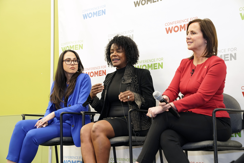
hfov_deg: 28.8
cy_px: 82
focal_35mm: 70
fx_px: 474
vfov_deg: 19.5
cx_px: 122
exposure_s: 1/80
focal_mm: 70
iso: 2500
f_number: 4.5
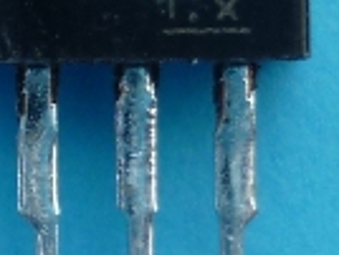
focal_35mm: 252
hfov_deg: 7.7
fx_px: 2472
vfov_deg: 5.9
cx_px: -154
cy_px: 58
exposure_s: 1/320
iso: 80
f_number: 2.8
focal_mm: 5.5
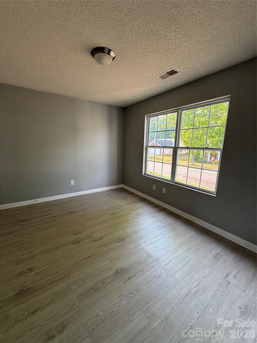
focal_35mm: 14
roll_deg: -0.6
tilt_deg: -10.6
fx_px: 139
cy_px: 172
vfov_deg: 102.1
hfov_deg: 85.7
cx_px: 128
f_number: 2.2
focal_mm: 2.22
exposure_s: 1/99
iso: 80
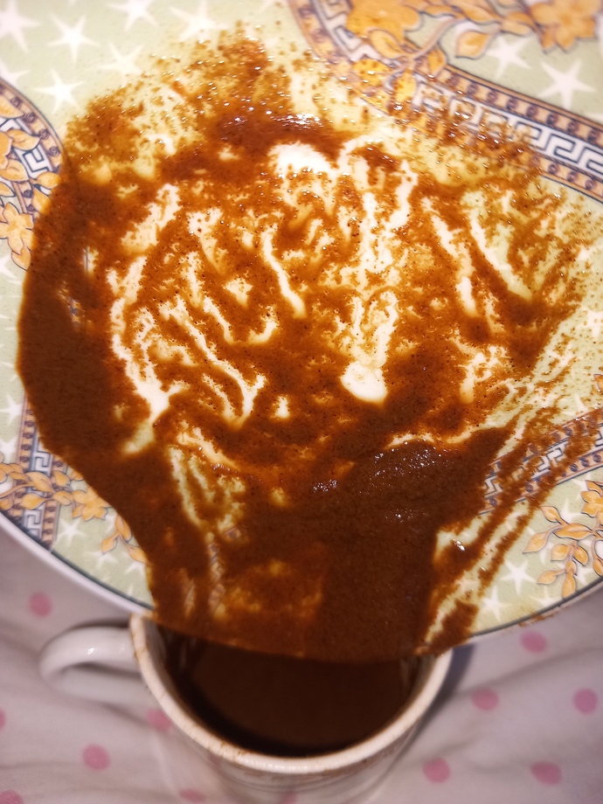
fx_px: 627
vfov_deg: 65.3
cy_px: 402
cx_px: 302
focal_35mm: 27
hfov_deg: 51.4
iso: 32
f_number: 1.8
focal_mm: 4
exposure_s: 1/100
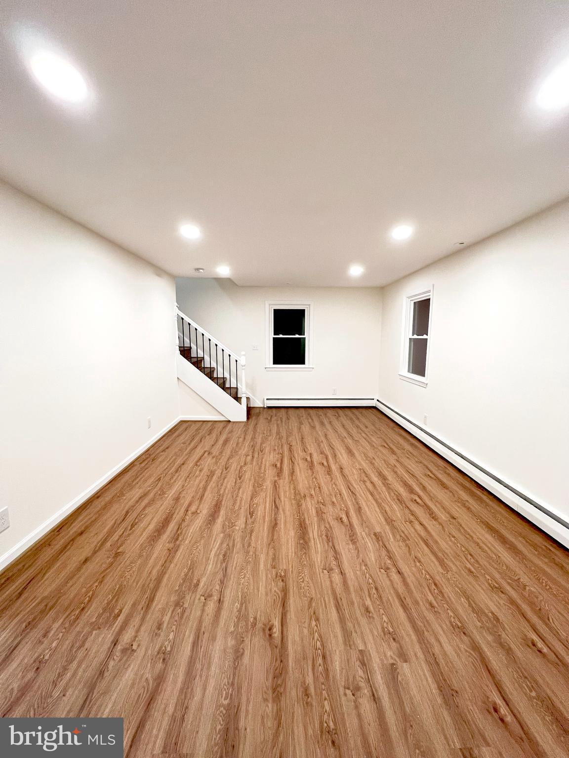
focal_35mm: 13
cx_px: 284
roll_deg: +0.8
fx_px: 285
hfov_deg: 89.9
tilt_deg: -7.6
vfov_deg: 106.2
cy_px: 379
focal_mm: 1.57
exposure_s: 1/60
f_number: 1.8
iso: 200
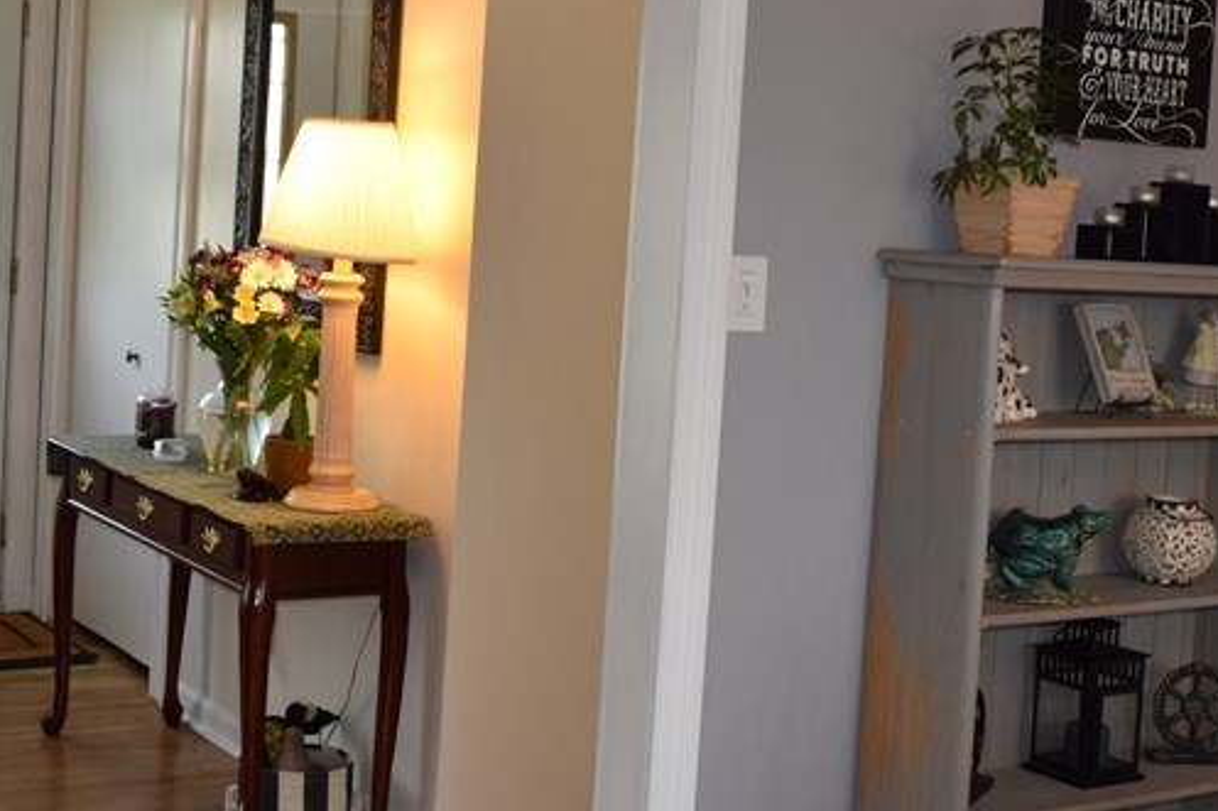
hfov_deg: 33.9
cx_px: 505
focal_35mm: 59
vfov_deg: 22.9
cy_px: 287
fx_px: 1995
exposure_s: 1/100
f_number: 5.6
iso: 800
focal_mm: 18
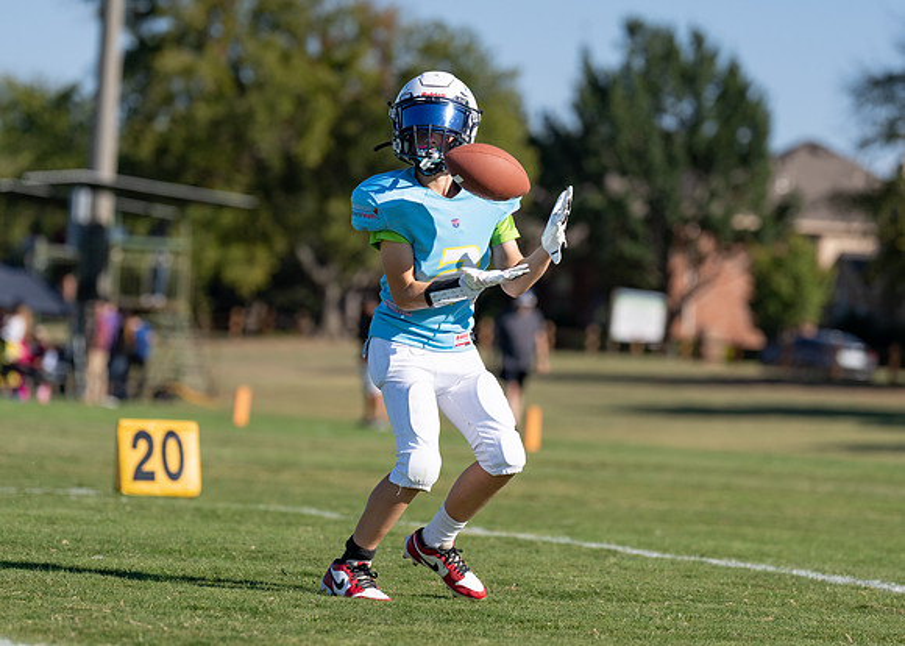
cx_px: 422
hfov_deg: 9.9
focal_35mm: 204
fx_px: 5241
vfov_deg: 7.1
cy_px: 300
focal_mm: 139
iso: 100
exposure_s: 1/4000
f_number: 2.8
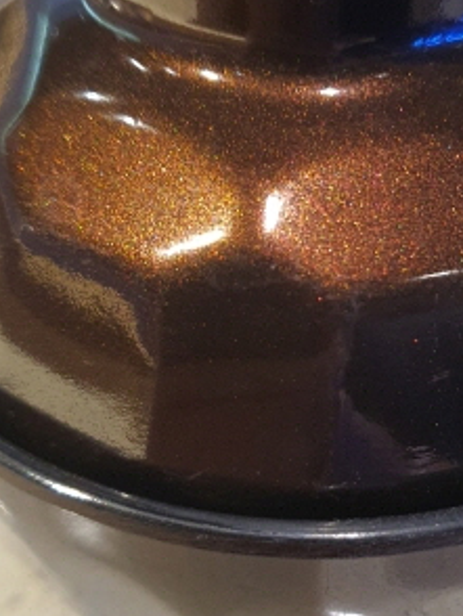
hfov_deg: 27.4
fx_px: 944
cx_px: 297
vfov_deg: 36.1
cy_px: 314
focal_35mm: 53
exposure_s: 1/60
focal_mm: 4.3
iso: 200
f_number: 1.5
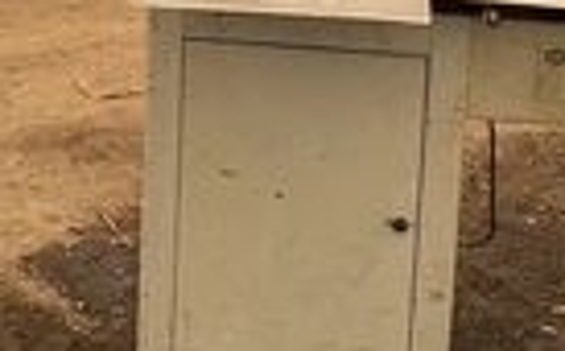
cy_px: -41
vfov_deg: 14.1
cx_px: 326
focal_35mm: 90
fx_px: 1383
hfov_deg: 23.1
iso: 20
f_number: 1.8
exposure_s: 1/122
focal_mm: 3
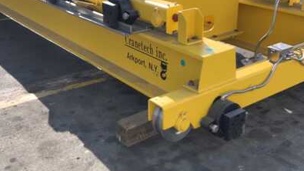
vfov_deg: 24.8
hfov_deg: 42.9
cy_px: 66
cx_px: 155
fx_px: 387
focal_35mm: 48
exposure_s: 1/400
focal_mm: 3
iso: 16
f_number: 1.8
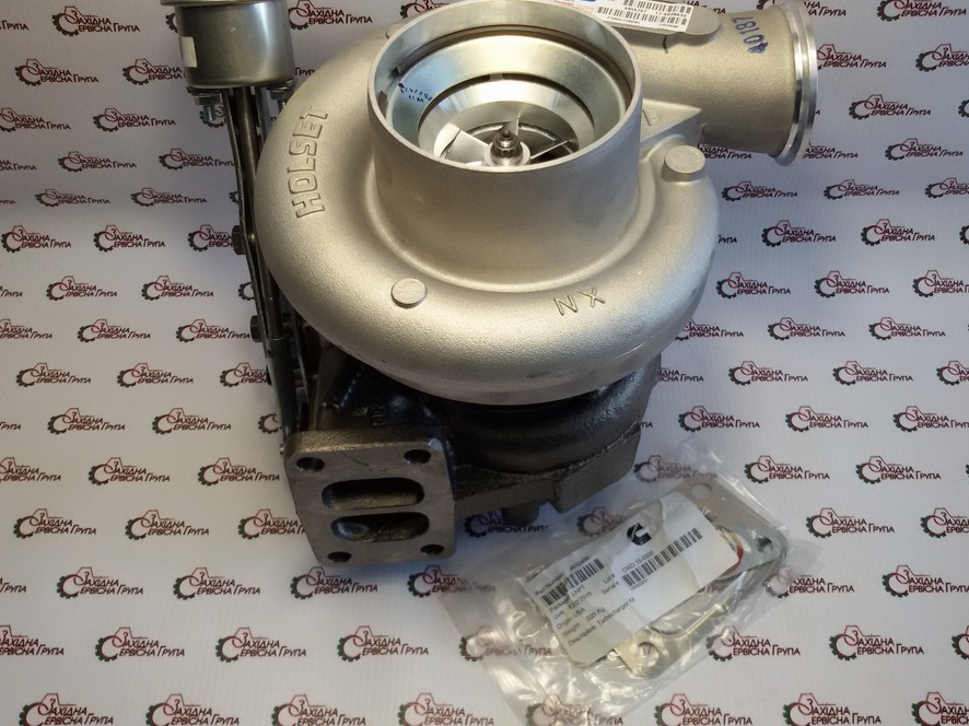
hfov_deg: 52.6
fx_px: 979
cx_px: 499
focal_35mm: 35
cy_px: 331
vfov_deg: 40.6
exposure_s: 1/100
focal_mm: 2.93
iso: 64
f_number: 2.4
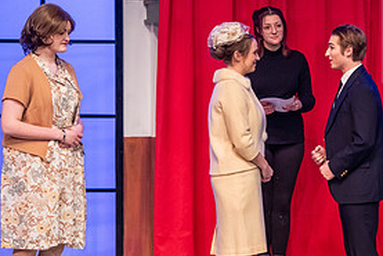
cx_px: 340
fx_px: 2789
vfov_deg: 5.3
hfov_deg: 7.8
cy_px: 135
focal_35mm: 262
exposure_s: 1/200
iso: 2500
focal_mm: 125
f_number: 3.2
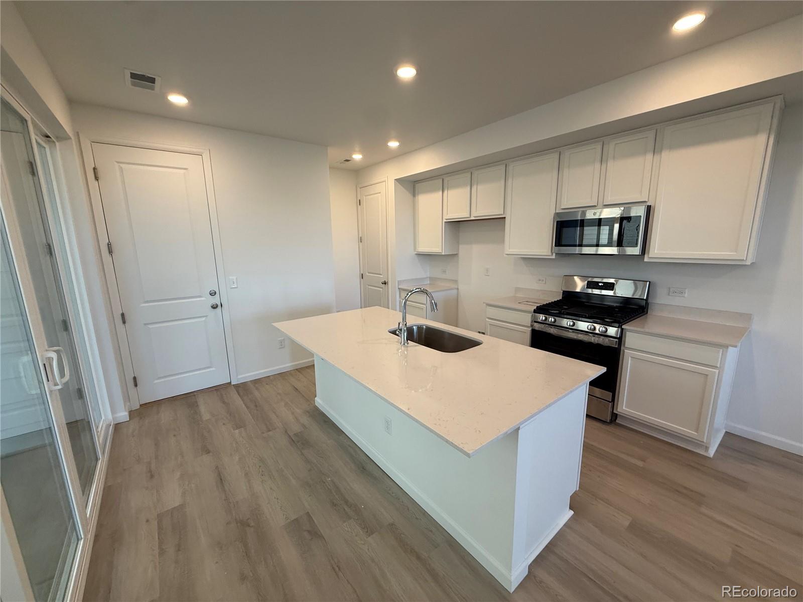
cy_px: 301
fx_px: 325
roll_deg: +0.7
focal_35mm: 14
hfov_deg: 102.1
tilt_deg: -10.5
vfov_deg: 85.7
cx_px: 402
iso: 160
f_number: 2.2
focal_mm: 2.22
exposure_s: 1/120
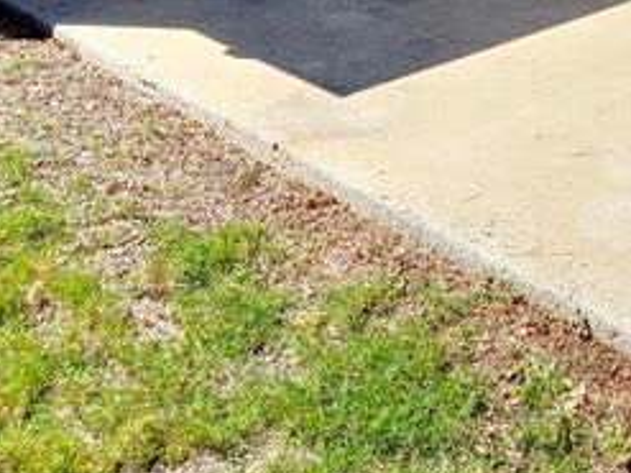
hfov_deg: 31.1
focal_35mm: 54
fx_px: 984
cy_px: -207
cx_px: 715
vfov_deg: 22.8
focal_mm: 2.2
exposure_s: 1/2027
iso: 32
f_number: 1.9
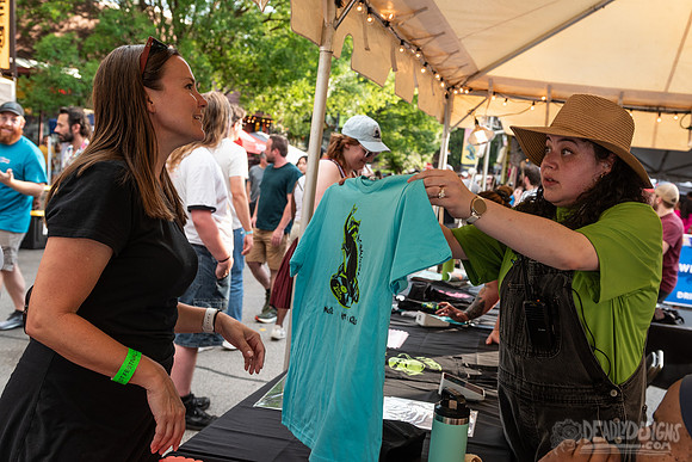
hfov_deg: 51.2
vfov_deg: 35.4
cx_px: 361
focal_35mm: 38
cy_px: 231
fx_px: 722
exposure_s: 1/250
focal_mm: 32
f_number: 4.5
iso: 250
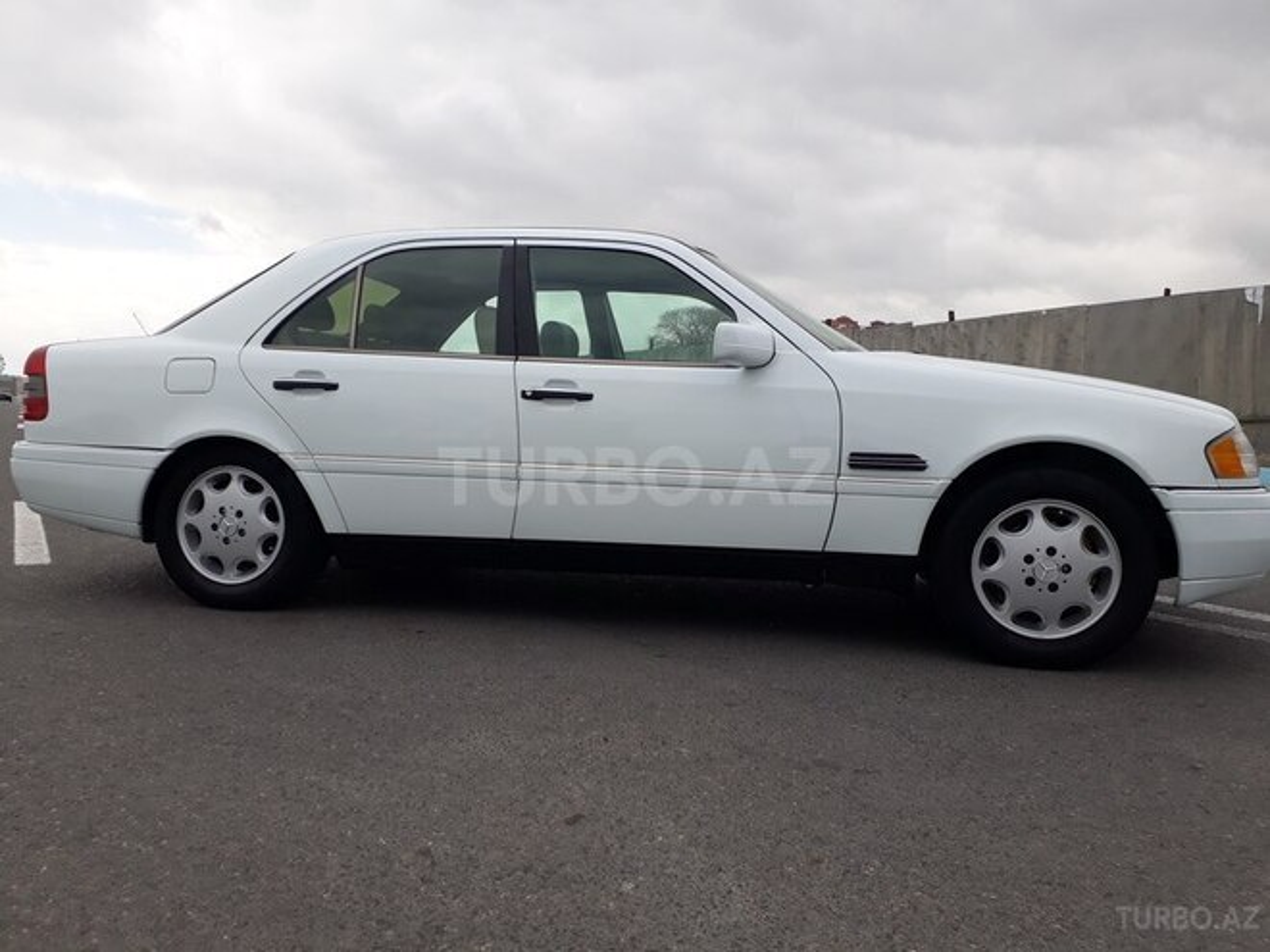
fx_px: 991
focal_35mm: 27
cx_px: 635
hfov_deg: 65.3
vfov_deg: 51.4
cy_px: 476
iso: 40
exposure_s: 1/1689
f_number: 1.9
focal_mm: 3.6
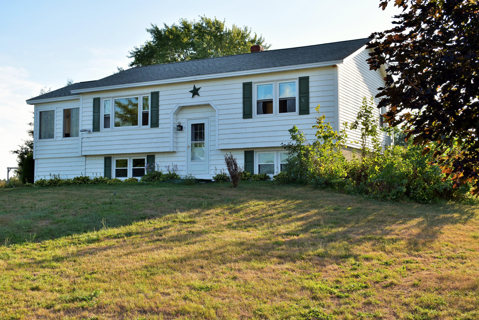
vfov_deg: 29.9
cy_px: 160
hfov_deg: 43.6
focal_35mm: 45
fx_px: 599
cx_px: 240
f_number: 8
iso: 100
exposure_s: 1/200
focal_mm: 30
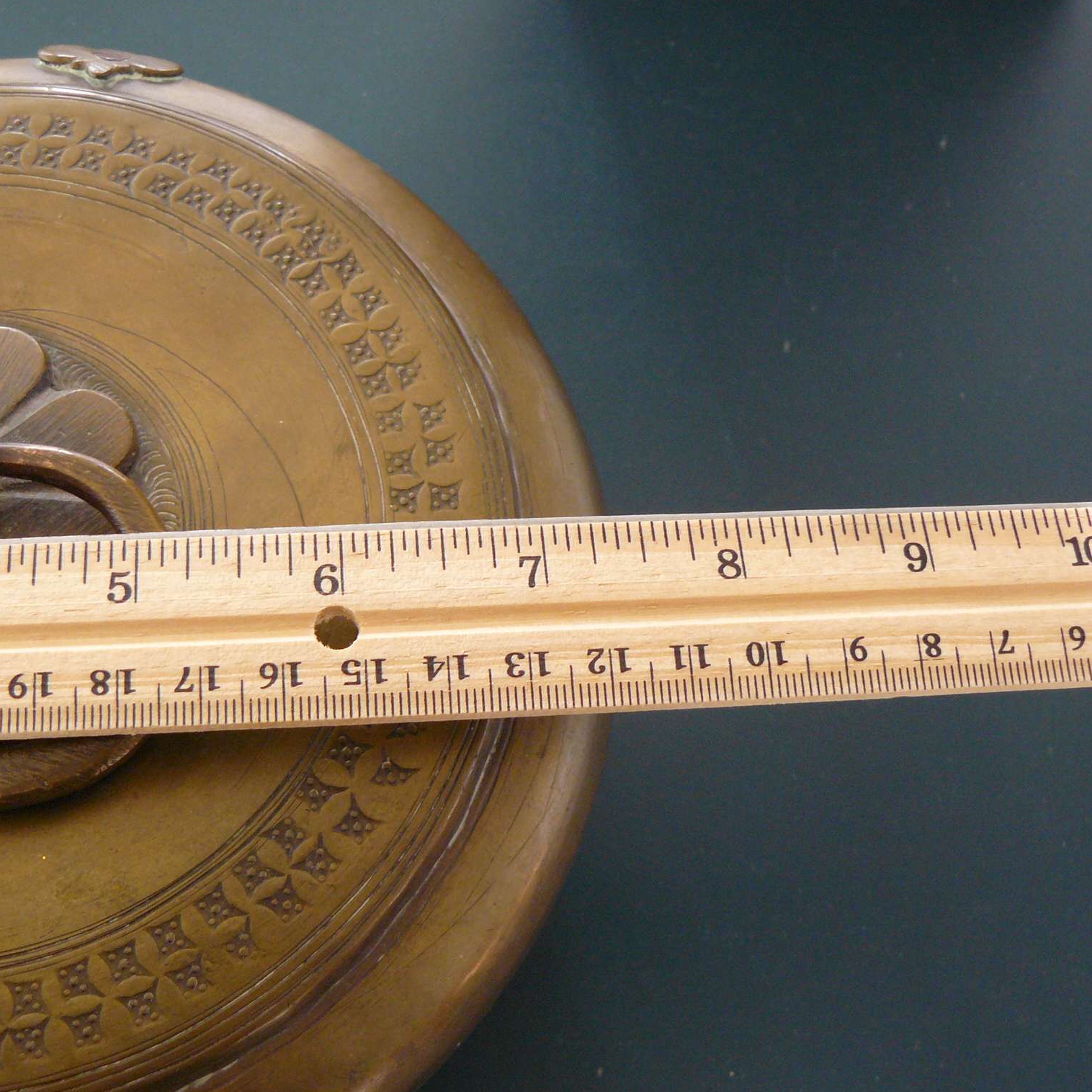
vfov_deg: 39.2
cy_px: 544
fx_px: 1535
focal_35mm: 43
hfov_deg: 39.1
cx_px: 480
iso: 200
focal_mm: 6
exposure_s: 1/30
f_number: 2.8
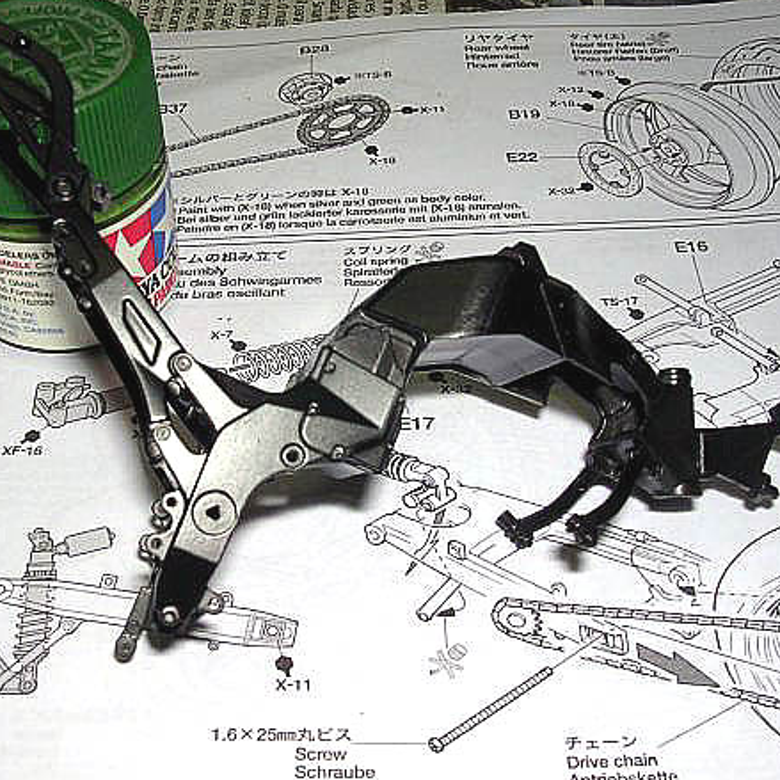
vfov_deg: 34.7
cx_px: 322
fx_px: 1249
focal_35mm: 49
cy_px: 400
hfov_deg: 34.6
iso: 100
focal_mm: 5.8
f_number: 5.6
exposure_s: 1/60.1
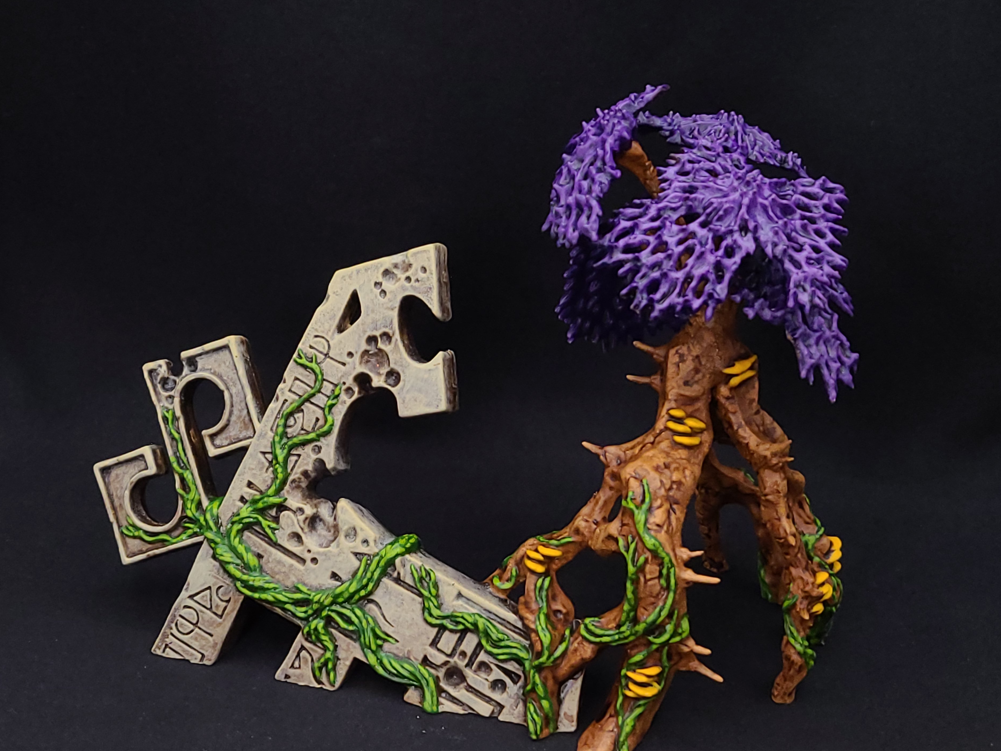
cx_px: 502
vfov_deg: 49.7
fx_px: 810
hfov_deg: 63.4
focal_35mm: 28
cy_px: 398
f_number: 1.8
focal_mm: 5.4
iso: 200
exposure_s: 1/40
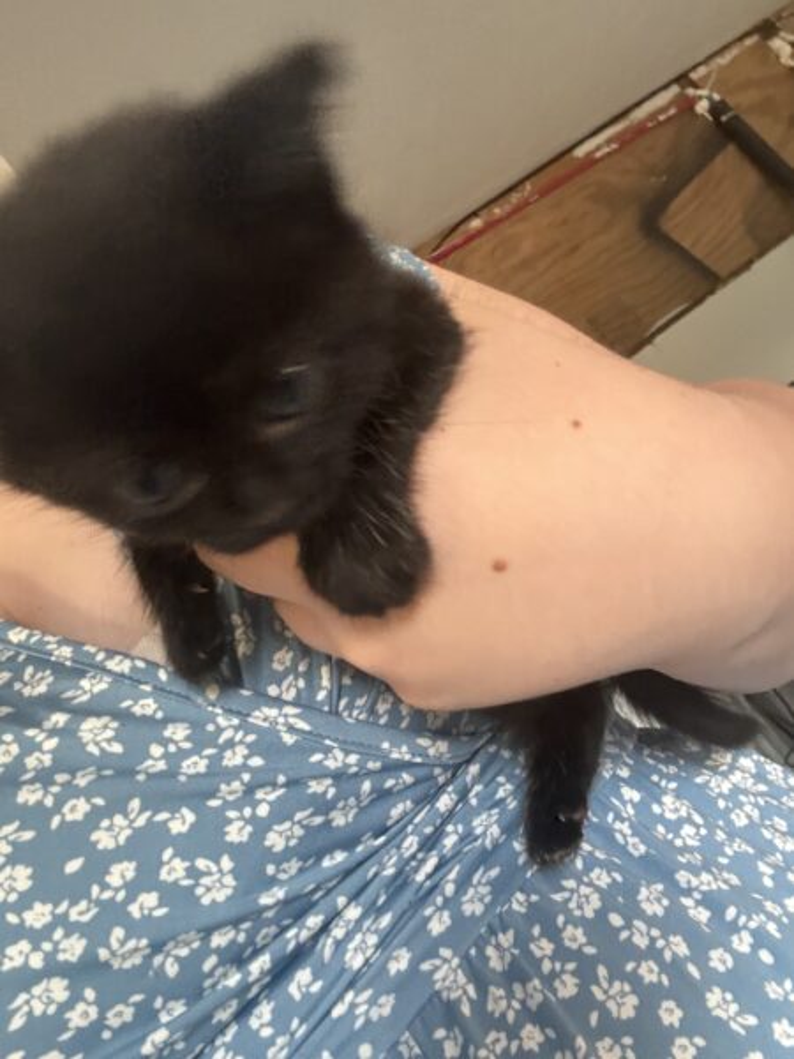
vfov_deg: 60.0
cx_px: 397
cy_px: 530
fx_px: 917
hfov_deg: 46.8
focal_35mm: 30
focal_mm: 2.69
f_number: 1.9
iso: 400
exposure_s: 1/30
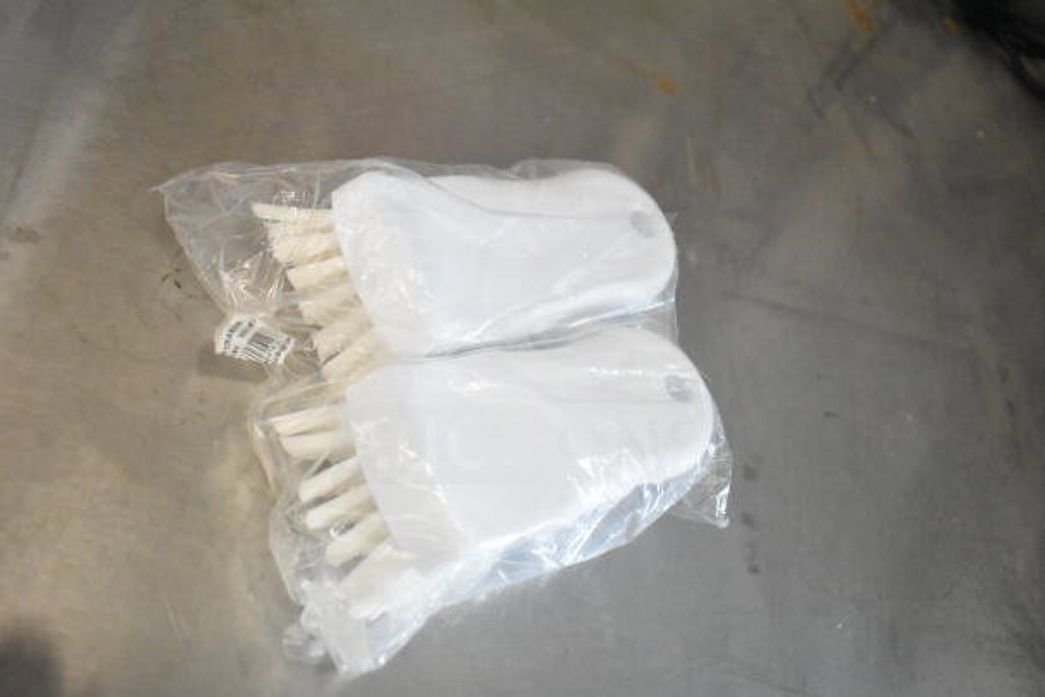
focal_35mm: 33
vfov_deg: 40.0
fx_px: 958
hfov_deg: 57.2
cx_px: 522
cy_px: 348
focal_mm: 22
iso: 8000
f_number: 3.8
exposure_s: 1/40
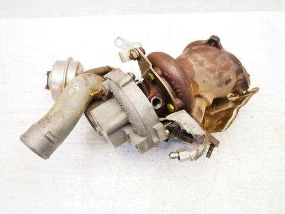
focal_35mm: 30
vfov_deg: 46.8
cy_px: 107
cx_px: 142
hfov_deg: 60.0
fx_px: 247
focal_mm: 15
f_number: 3.8
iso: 640
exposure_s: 1/60
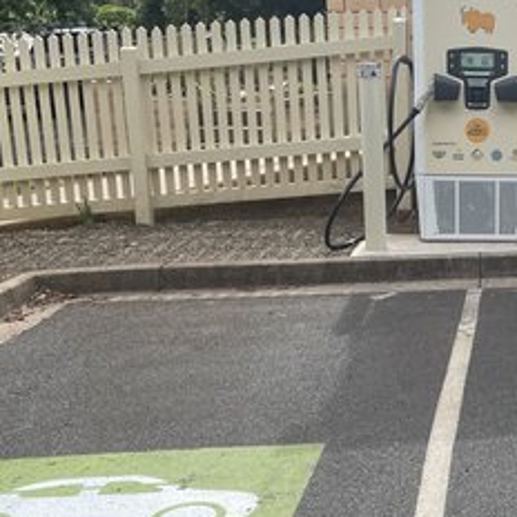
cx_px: 521
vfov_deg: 25.9
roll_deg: +1.0
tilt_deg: -13.5
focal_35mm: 66
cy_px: 361
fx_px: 1115
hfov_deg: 24.8
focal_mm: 4.2
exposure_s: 1/2398
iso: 50
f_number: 1.6
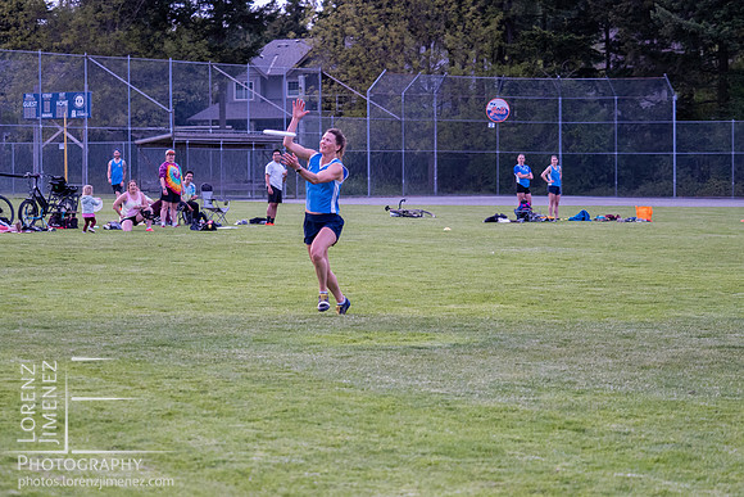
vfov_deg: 10.7
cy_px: 271
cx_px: 371
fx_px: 2655
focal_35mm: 128
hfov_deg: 16.0
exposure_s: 1/800
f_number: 2.8
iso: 1000
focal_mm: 60
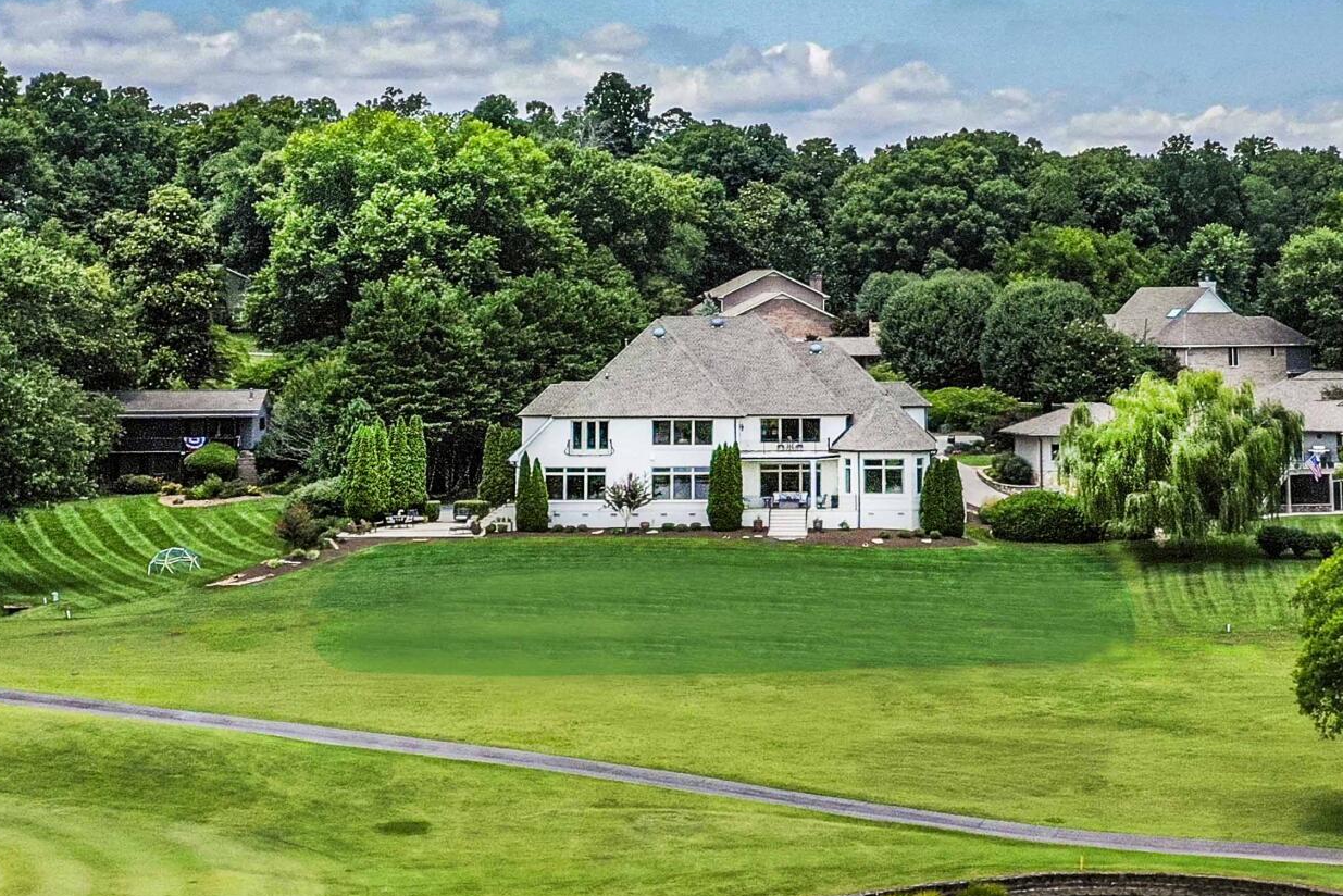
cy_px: 711
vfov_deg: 19.8
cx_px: 713
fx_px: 2537
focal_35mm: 68
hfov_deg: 29.6
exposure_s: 1/1250
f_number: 8
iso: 400
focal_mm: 10.26
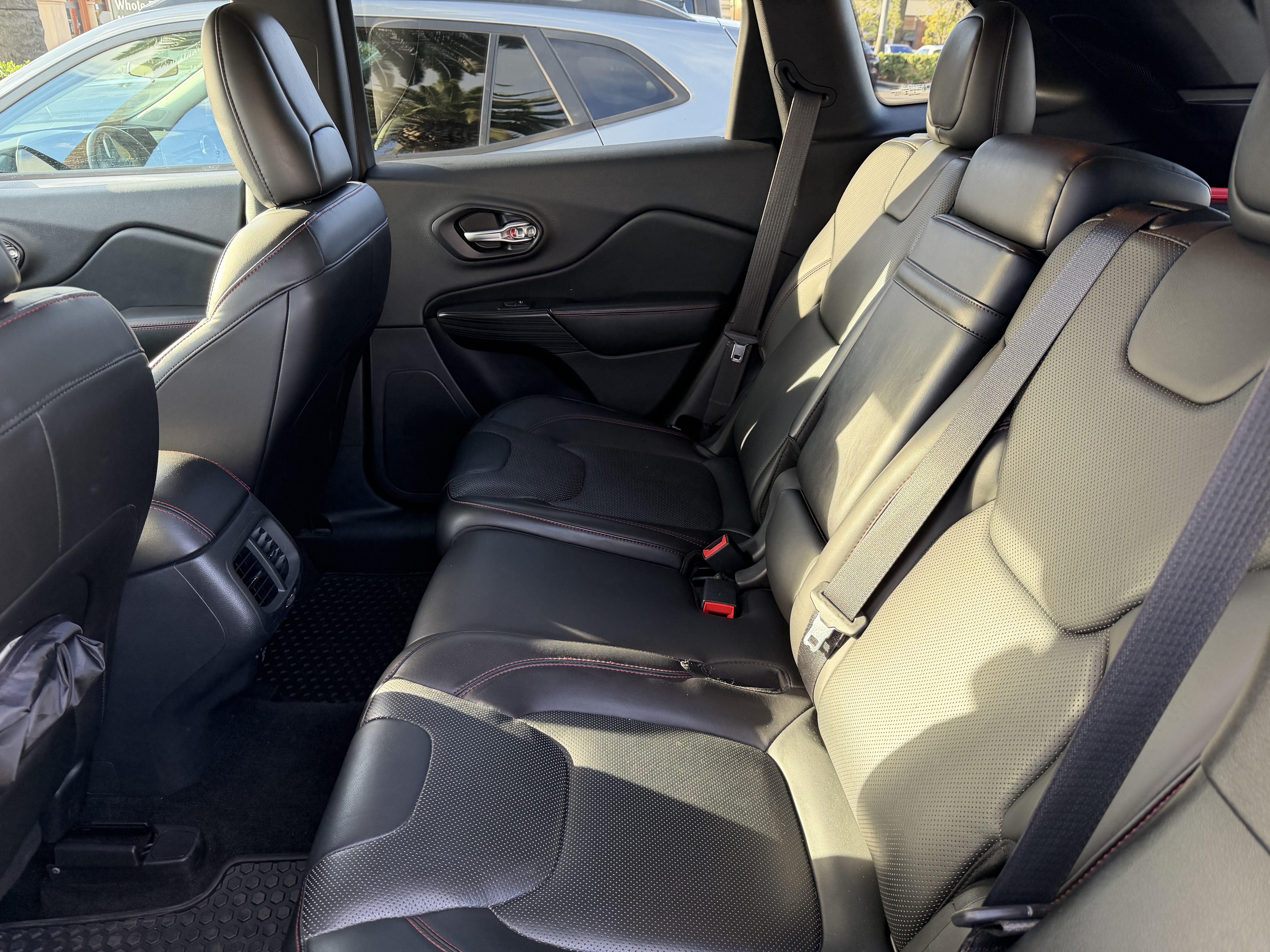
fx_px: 881
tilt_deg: -25.8
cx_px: 635
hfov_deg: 71.6
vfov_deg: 56.8
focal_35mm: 24
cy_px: 476
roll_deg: -1.5
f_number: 1.78
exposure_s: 1/144
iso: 200
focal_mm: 6.76
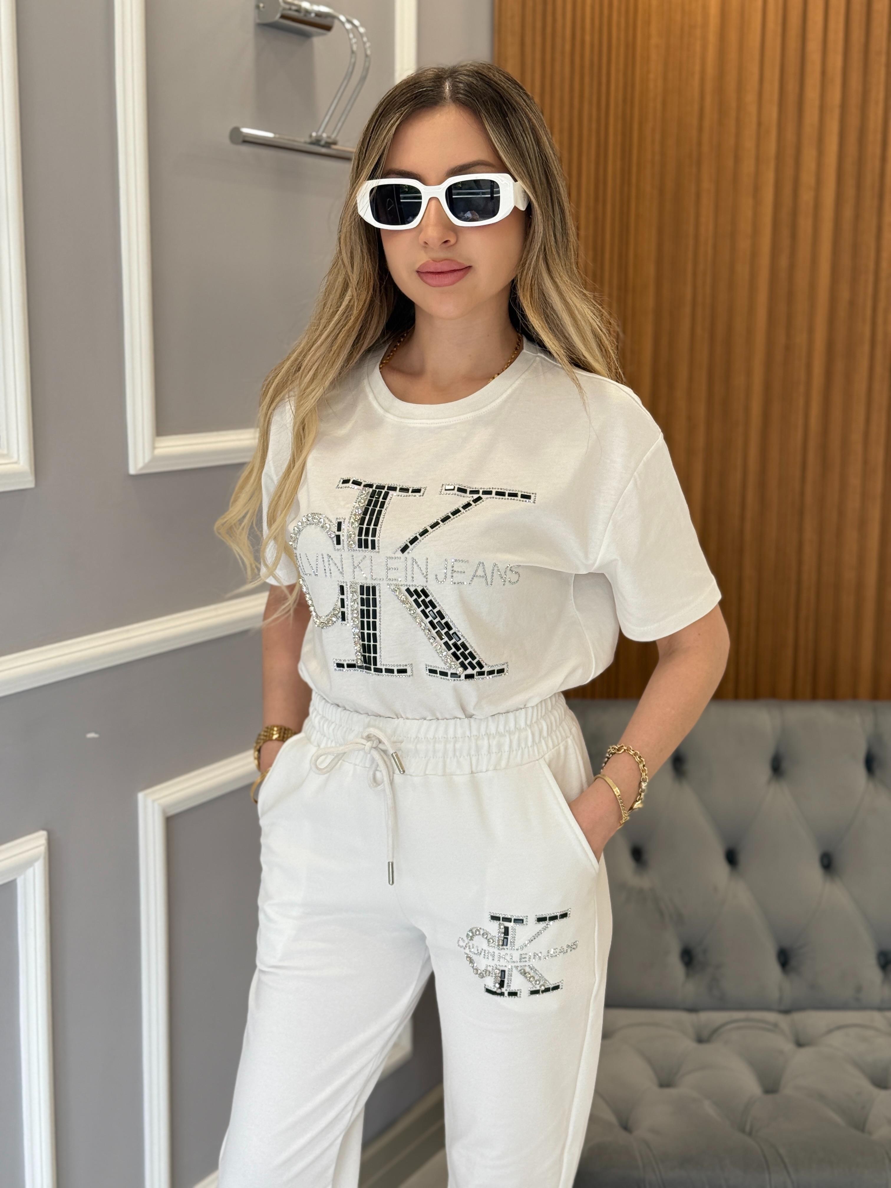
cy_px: 594
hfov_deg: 30.3
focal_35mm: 48
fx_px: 1647
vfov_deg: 39.7
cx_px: 446
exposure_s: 1/144
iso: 100
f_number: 1.78
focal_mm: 6.76
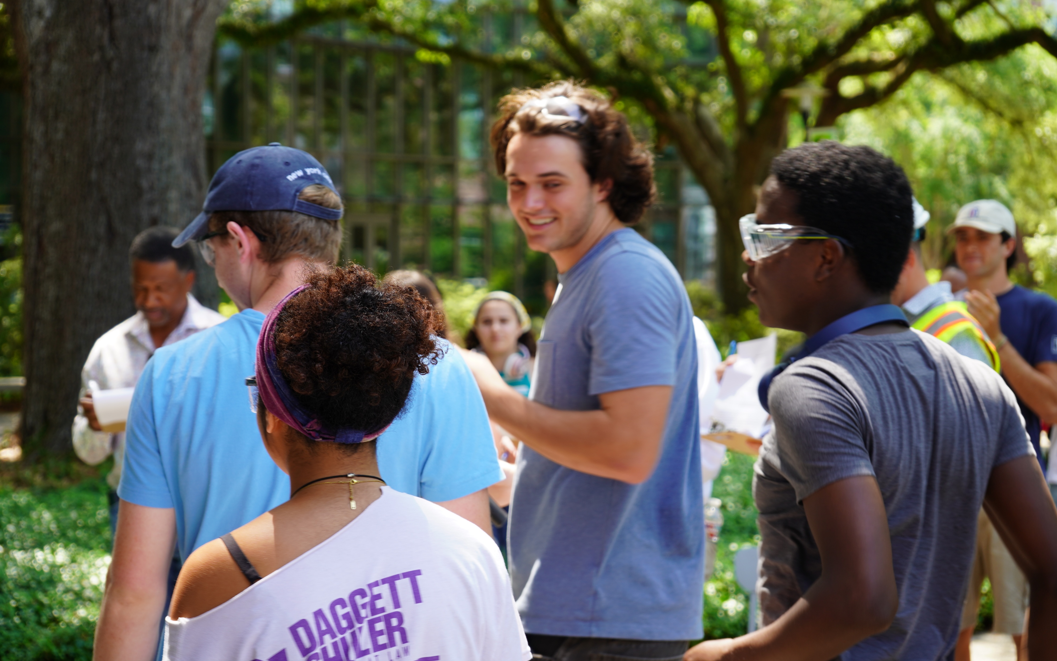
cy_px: 321
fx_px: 2074
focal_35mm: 72
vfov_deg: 18.1
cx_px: 526
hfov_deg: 28.6
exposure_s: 1/80
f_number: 5.6
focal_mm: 70
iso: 125
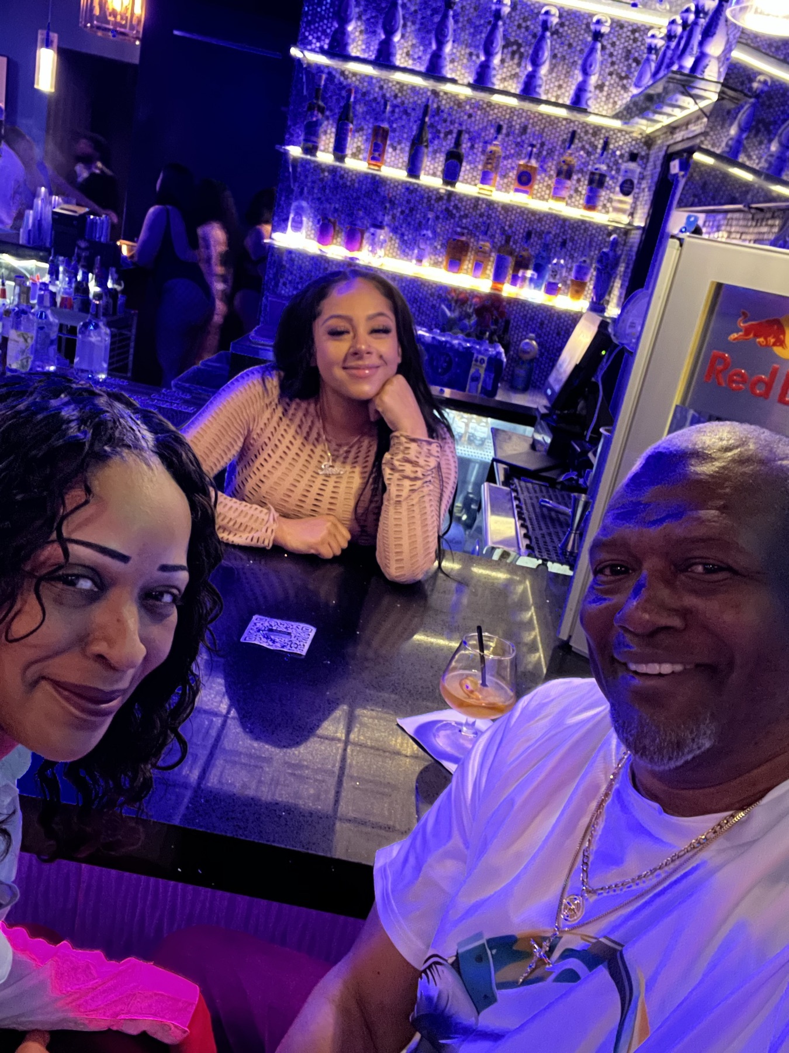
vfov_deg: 60.0
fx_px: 912
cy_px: 526
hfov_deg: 46.8
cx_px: 394
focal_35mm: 30
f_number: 2.2
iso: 2000
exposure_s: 1/15
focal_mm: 2.71
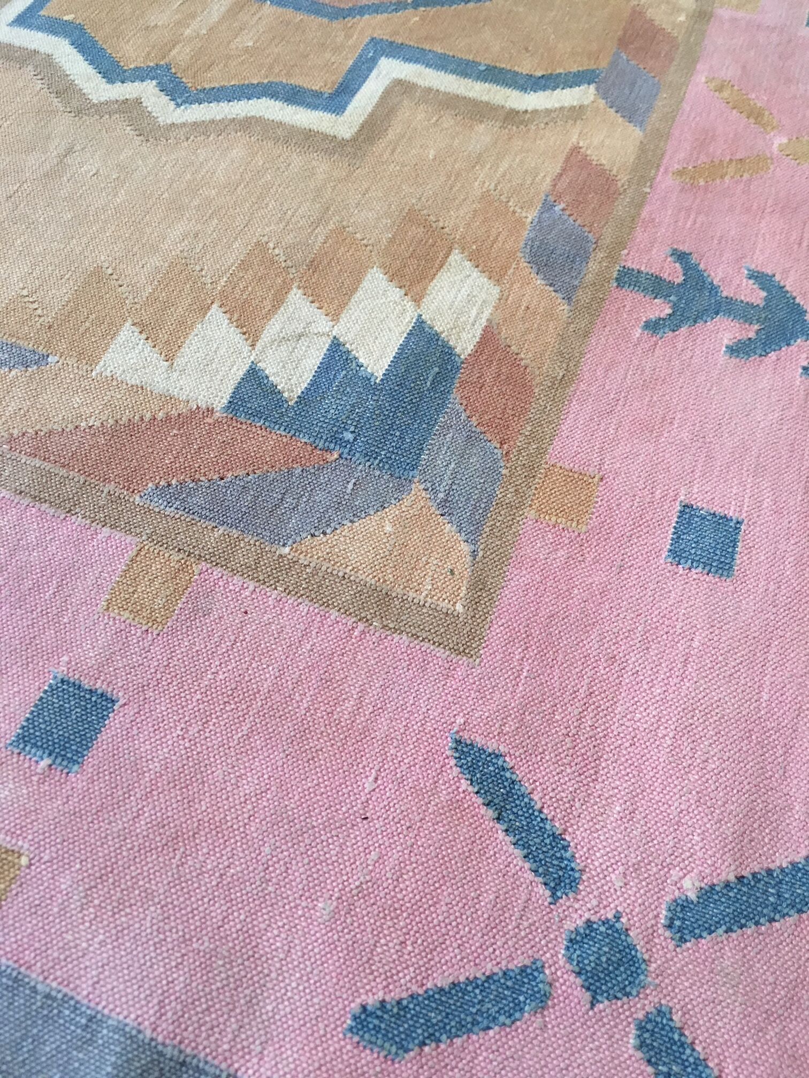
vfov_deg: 61.7
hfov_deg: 48.2
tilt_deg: -57.7
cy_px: 539
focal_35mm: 29
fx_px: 904
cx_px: 404
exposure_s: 1/33
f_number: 2.2
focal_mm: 4.15
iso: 125
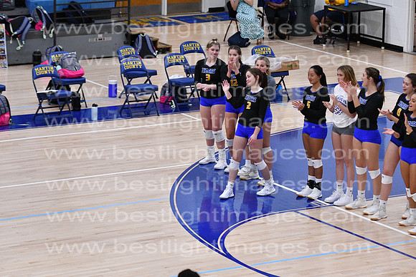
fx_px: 1820
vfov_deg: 8.7
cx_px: 208
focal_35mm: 158
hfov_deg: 13.0
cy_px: 138
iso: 6400
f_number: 3.2
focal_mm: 105
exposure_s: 1/1250
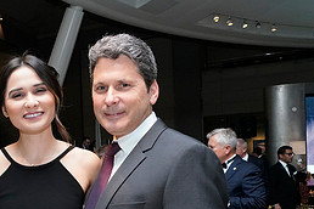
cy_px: 185
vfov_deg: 24.4
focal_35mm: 54
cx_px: 22
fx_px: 471
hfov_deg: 34.5
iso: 5000
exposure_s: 1/125
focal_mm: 24
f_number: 8
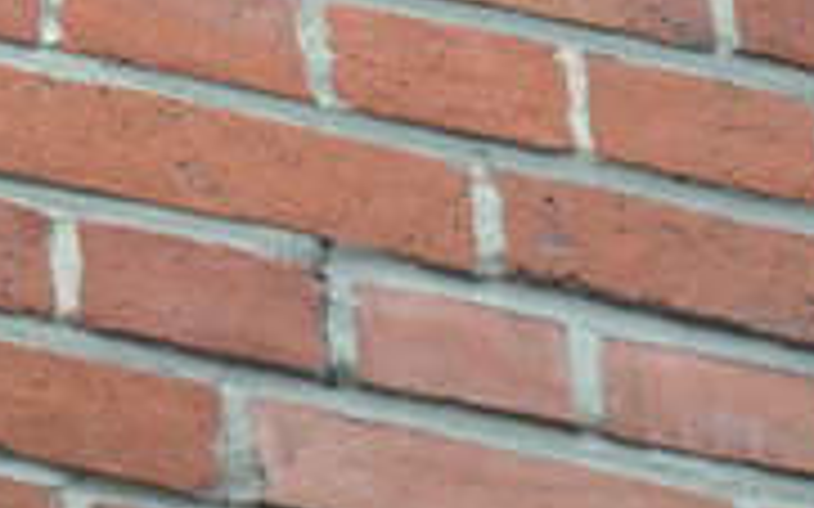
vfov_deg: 2.3
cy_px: -178
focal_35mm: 567
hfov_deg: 3.7
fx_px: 12570
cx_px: -202
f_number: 5.6
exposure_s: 1/125
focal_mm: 105
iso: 640
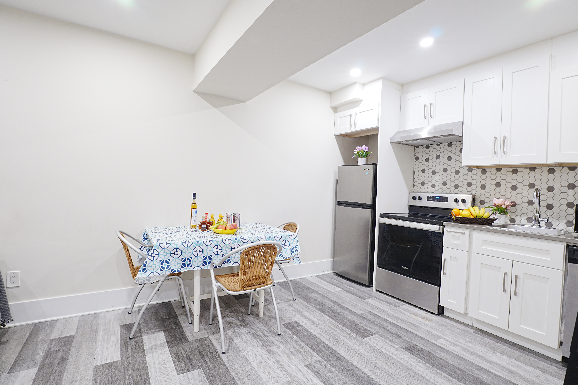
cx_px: 289
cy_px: 192
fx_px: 265
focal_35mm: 16
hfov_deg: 95.0
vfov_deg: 72.1
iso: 100
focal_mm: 11
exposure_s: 1
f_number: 8
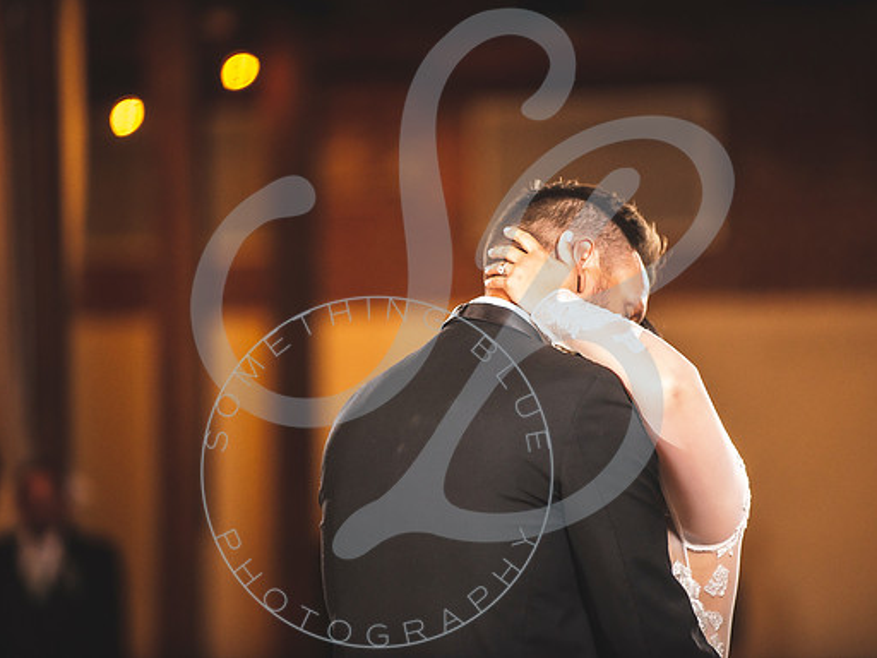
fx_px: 5523
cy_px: 328
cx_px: 462
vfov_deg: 6.8
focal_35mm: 218
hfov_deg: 9.1
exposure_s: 1/200
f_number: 2.8
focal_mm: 200
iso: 800
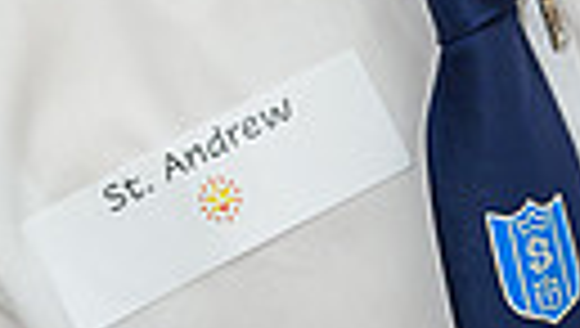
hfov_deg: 5.6
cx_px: 162
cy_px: -530
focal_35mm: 383
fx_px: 5899
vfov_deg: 3.1
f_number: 5.6
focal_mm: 105
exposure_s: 1/50
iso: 320
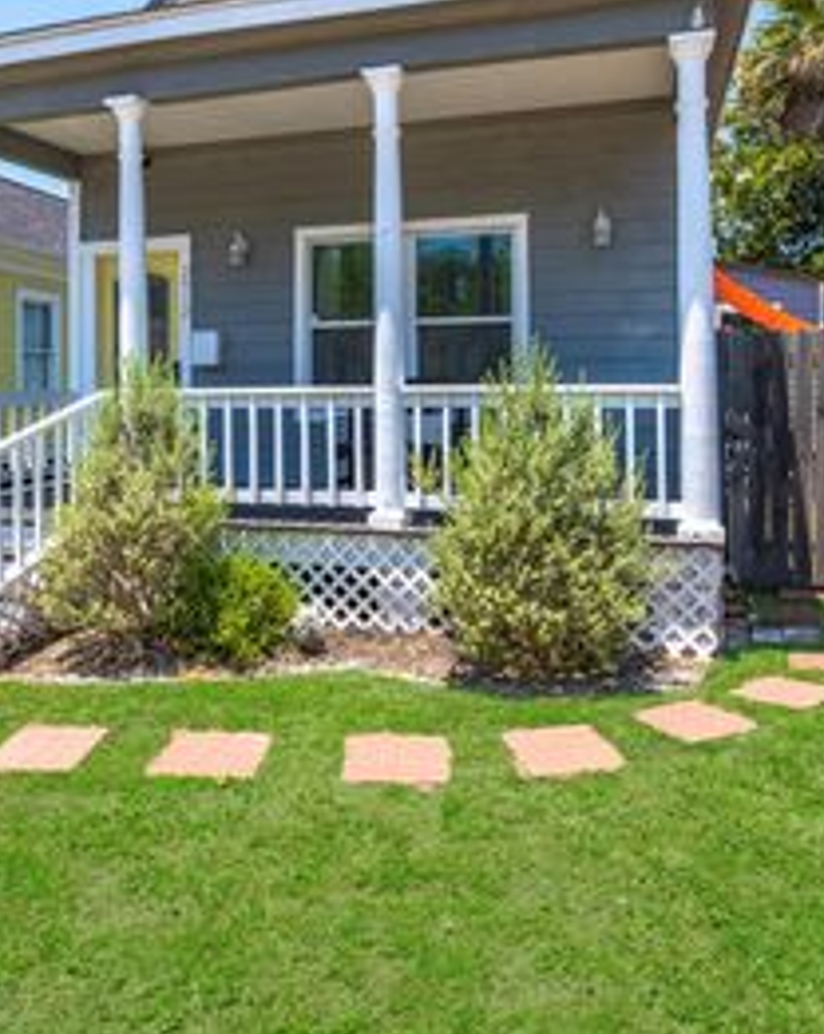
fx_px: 825
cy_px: 402
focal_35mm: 27
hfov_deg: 53.0
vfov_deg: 63.4
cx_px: 384
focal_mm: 15
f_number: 11
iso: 125
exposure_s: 1/200
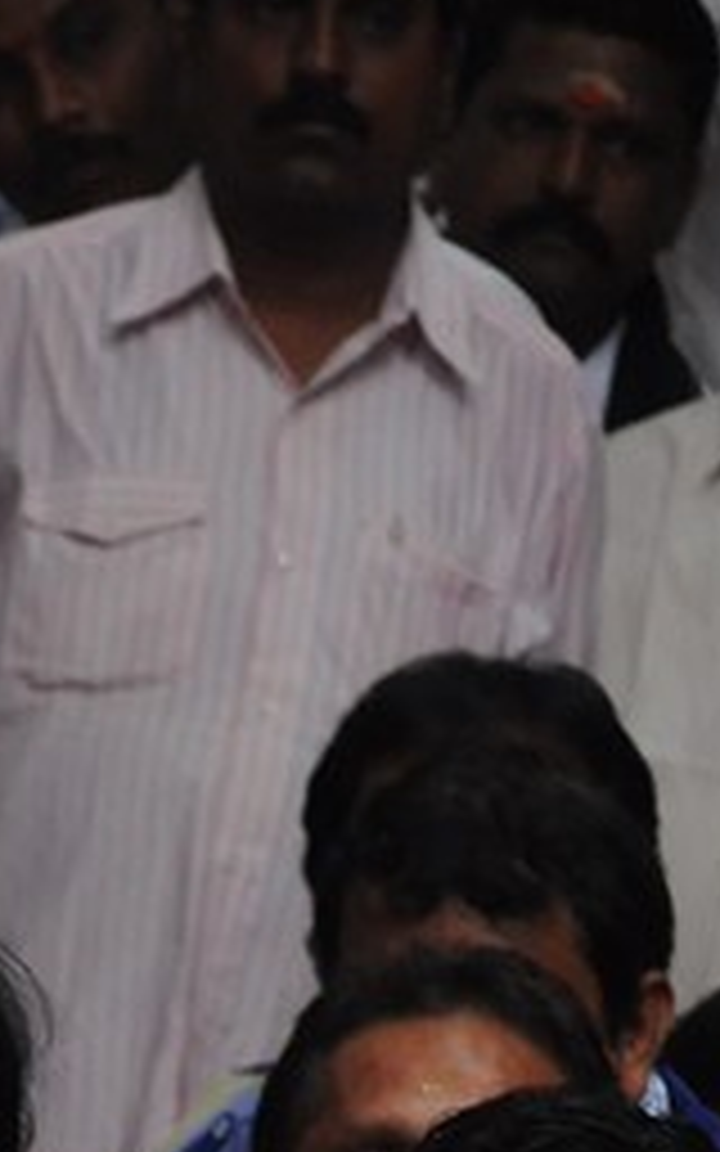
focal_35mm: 481
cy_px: 1616
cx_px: 22
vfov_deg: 4.4
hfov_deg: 2.7
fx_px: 15086
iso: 1250
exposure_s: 1/125
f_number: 11
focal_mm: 105
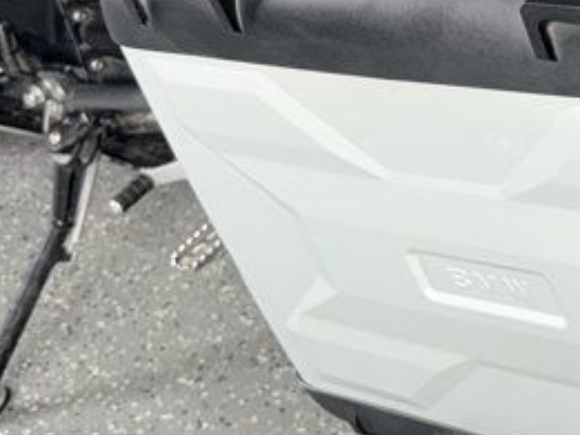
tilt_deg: -16.8
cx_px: 682
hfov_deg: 19.7
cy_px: -226
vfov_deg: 14.6
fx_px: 1576
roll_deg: +1.9
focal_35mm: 94
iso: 64
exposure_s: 1/20
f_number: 1.78
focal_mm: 6.76
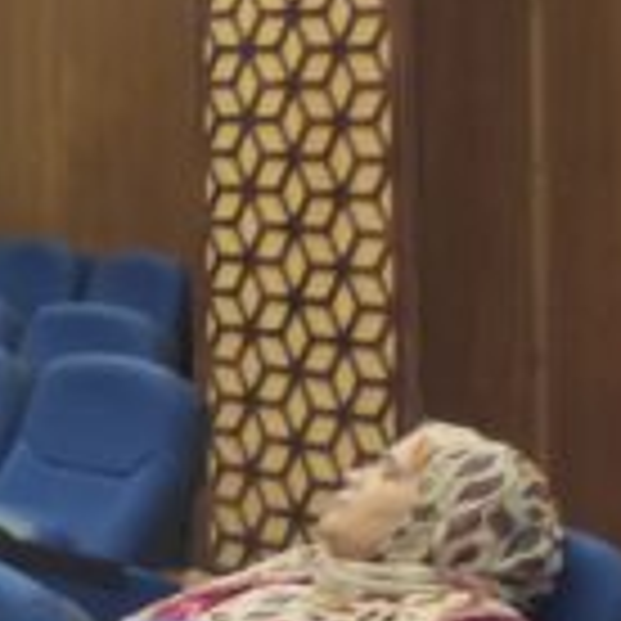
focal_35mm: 170
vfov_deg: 10.2
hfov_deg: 7.9
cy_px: 54
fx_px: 3450
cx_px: -1588
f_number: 1.79
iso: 359
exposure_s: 1/33
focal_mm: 4.74
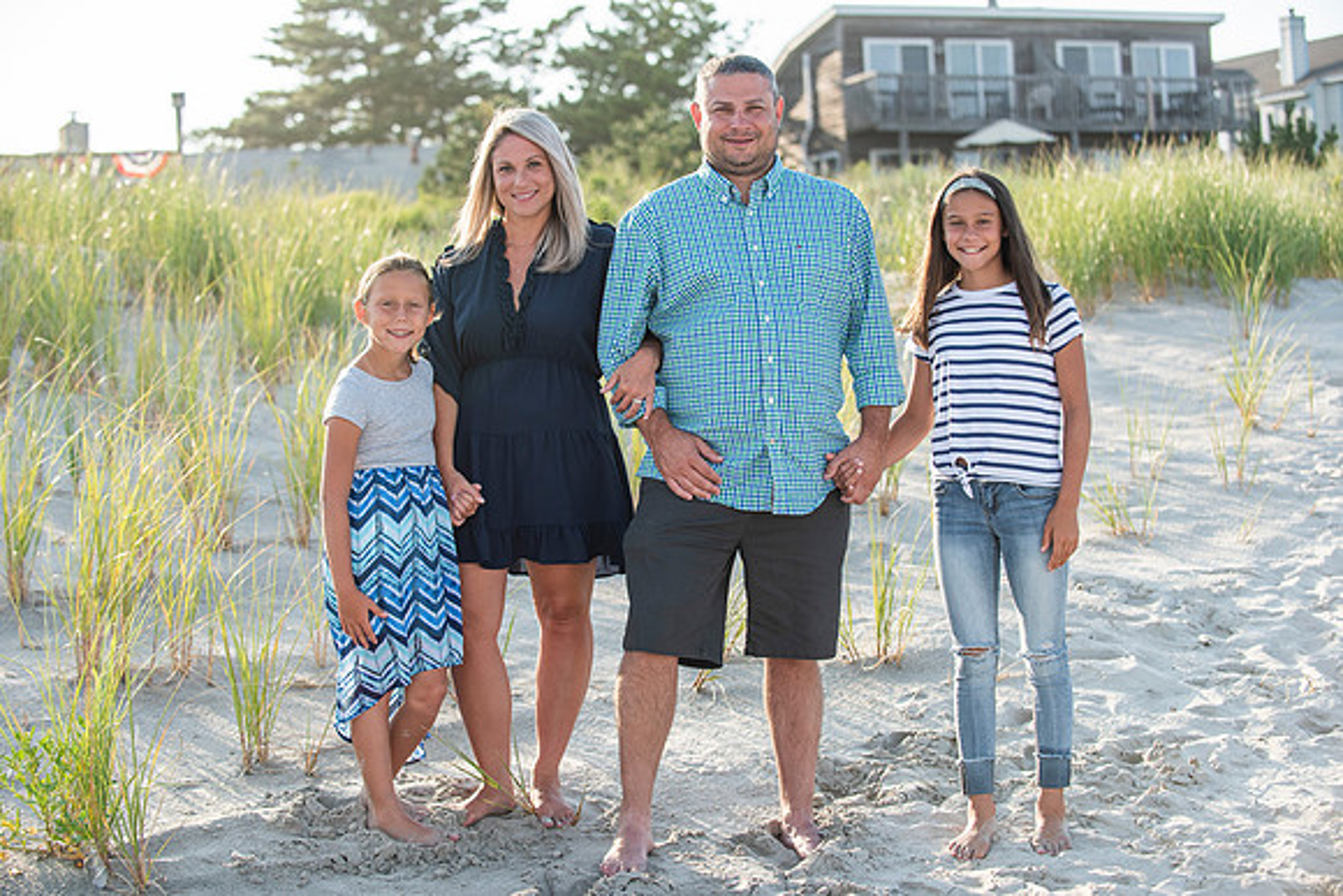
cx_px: 672
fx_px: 2612
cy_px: 448
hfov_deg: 28.8
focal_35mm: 70
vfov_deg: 19.5
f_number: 4
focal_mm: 70
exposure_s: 1/1000
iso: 250
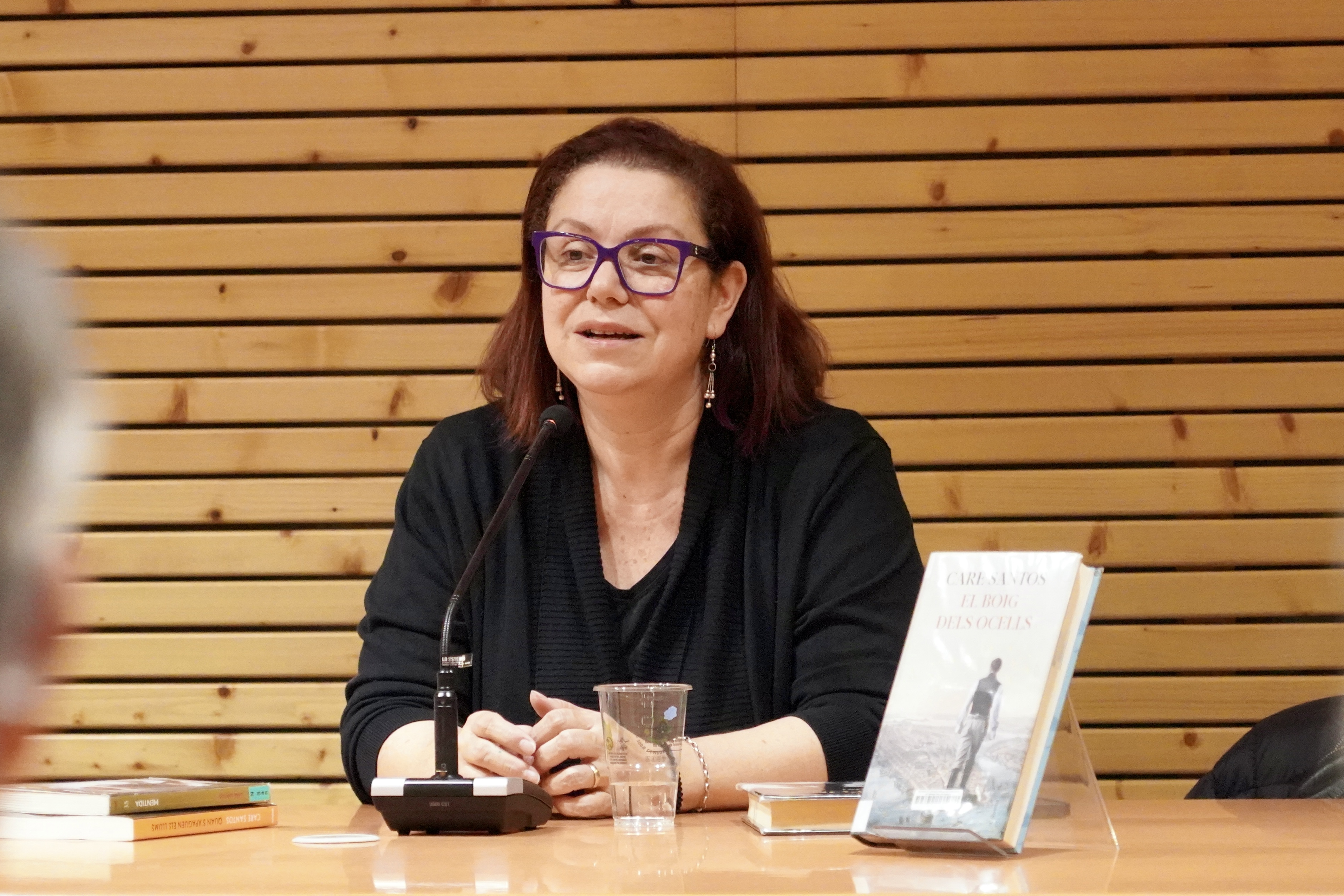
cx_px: 691
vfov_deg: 6.3
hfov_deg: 9.4
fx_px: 8137
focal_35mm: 218
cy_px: 661
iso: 12800
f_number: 6.3
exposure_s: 1/160
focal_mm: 139
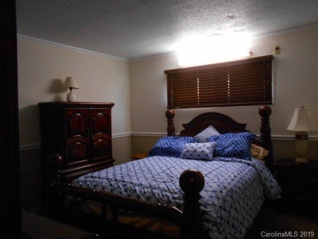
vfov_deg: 53.1
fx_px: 239
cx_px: 159
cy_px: 120
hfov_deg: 67.3
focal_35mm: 26
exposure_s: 1/15
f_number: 3.2
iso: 400
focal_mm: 4.6
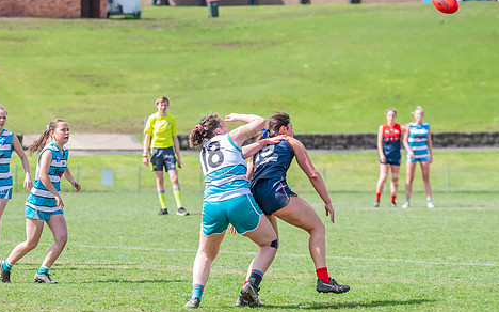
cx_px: 246
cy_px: 114
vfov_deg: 4.7
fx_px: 3833
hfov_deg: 7.4
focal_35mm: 282
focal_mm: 200
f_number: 7.1
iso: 800
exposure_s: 1/1600
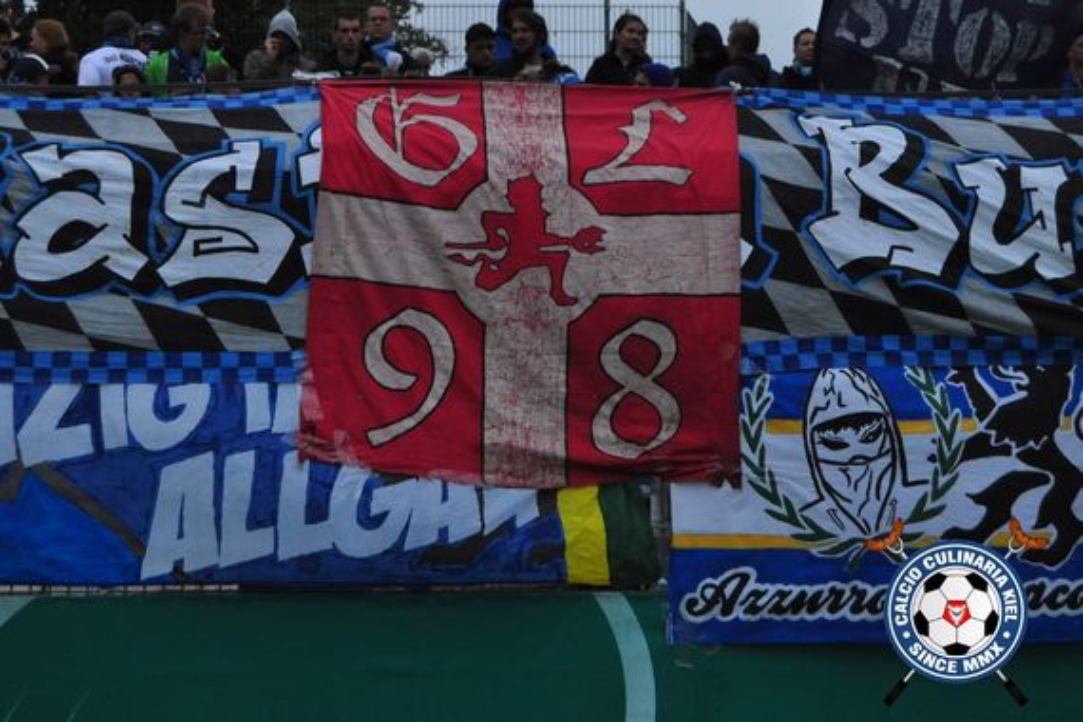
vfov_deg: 20.2
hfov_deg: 29.9
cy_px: 361
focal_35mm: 68
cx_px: 542
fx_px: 2030
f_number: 5.3
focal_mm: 45
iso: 800
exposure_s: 1/3200
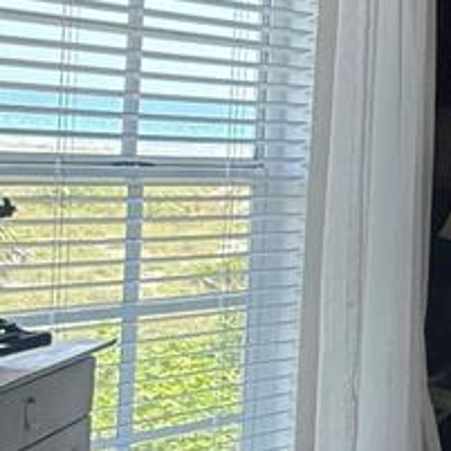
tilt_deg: -0.9
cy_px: 191
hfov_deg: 15.2
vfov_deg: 27.3
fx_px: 929
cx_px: 1077
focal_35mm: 63
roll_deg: -4.2
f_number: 2.2
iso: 250
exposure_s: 1/120
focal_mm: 2.22
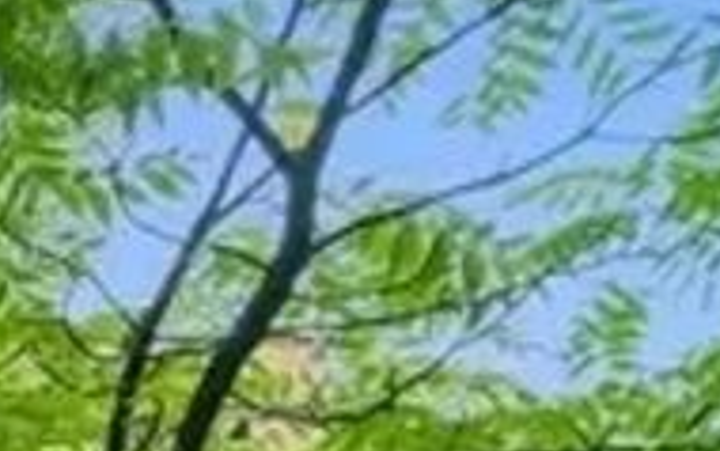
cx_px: -1171
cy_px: 999
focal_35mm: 99
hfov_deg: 13.1
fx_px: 1944
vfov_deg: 11.5
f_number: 8
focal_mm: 18
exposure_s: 1/50
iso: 320
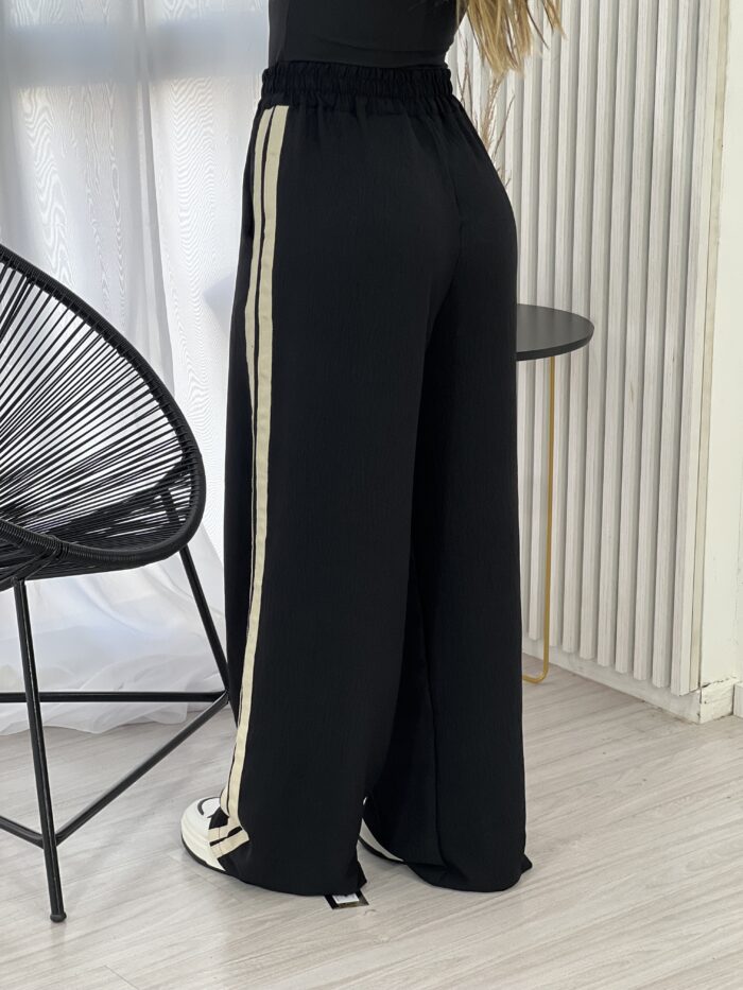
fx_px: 2203
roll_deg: +0.2
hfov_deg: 19.1
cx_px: 372
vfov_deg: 25.3
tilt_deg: -14.7
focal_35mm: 77
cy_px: 495
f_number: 2.8
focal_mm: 9
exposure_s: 1/120
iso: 125
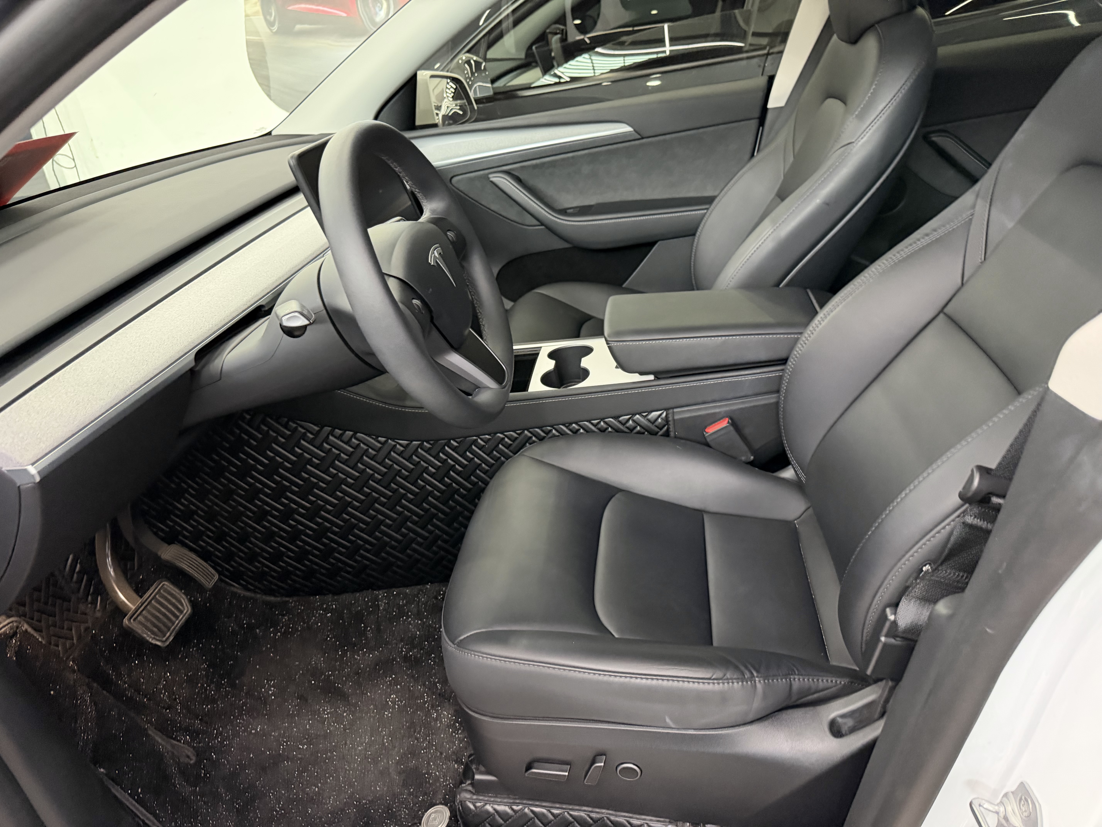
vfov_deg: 56.8
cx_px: 551
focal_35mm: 24
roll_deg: +7.1
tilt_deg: -28.5
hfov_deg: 71.6
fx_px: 764
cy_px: 414
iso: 640
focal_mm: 6.76
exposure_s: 1/33
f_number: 1.78
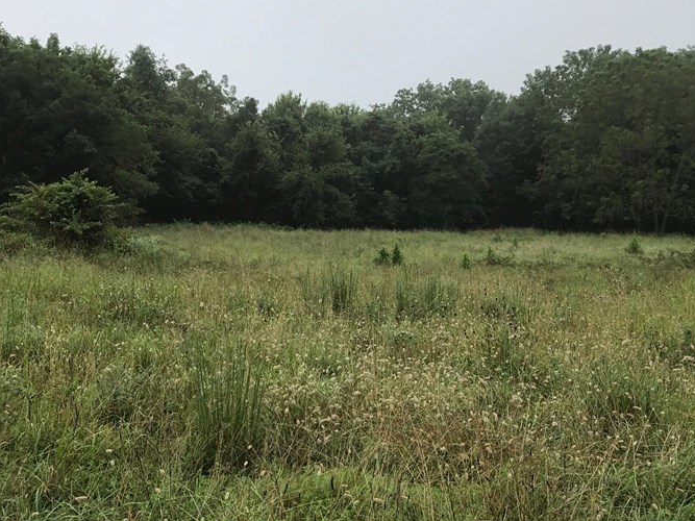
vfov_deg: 33.5
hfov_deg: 43.9
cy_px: 298
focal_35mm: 43
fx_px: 863
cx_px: 349
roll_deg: -2.2
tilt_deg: -6.2
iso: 20
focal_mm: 3.99
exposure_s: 1/674
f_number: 1.8
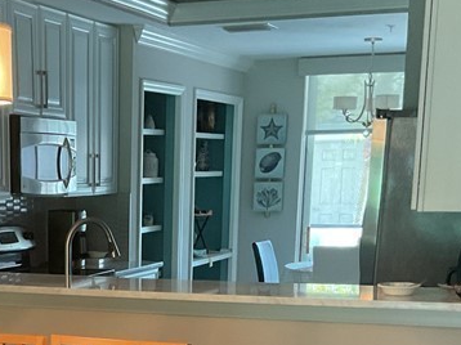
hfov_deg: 23.1
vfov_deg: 16.8
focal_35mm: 83
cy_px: 447
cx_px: 64
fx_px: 1105
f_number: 1.8
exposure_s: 1/60
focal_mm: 3
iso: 200
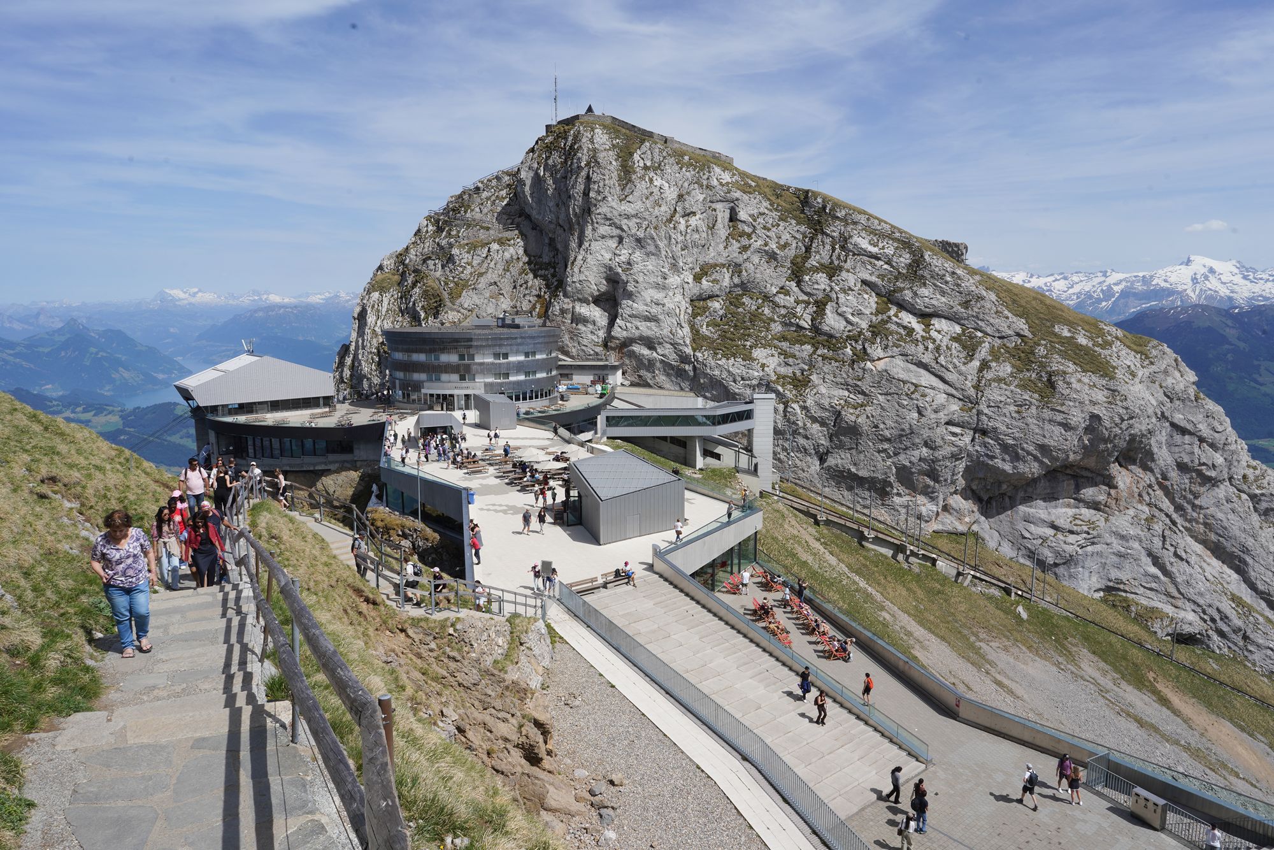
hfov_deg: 73.7
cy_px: 425
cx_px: 637
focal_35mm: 24
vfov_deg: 53.1
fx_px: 849
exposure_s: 1/100
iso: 100
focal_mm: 24
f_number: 18
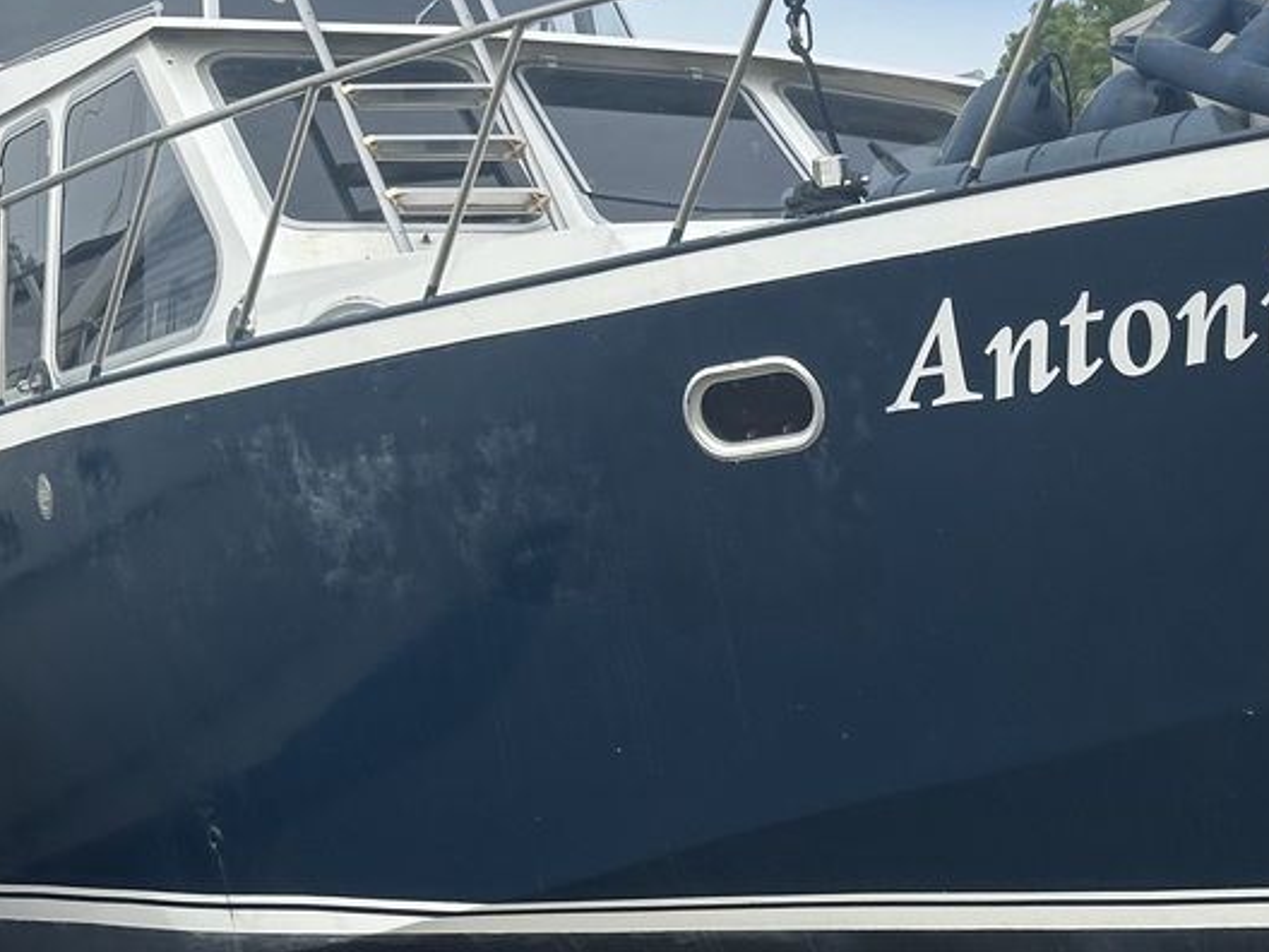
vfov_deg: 13.6
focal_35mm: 109
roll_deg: +0.5
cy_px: 361
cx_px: 896
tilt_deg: +6.3
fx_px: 3996
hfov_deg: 18.0
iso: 64
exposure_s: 1/3367
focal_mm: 6.86
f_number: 1.78
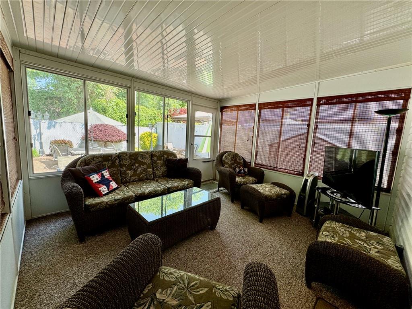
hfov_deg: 102.1
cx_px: 206
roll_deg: -3.9
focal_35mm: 14
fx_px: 167
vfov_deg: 85.7
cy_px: 154
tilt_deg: -7.0
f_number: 2.2
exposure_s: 1/99
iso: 50
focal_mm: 2.22
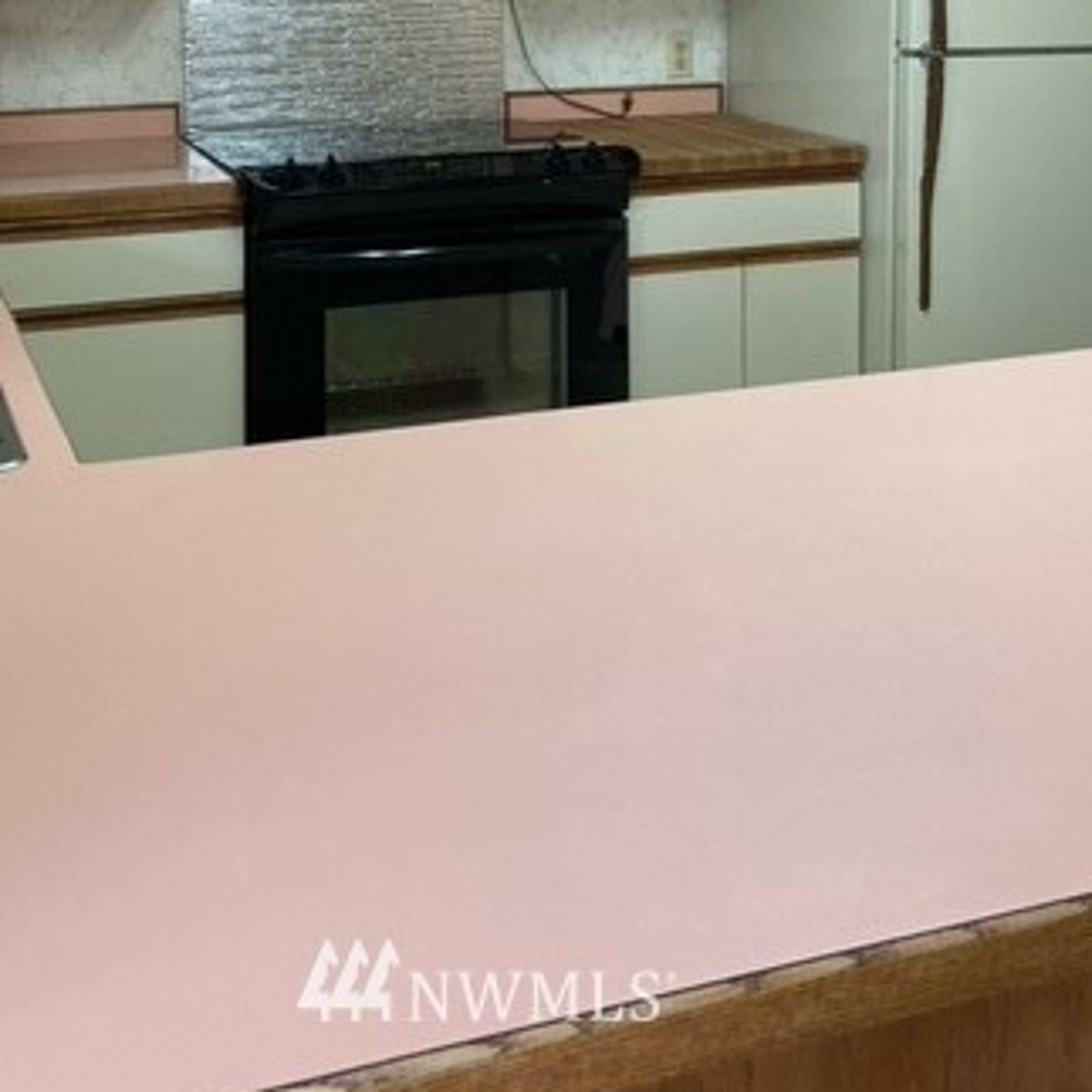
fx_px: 1749
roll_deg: -1.2
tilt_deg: -1.5
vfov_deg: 32.2
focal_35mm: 49
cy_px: 27
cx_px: 487
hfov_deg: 34.6
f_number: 1.8
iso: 125
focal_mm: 3.99
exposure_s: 1/60
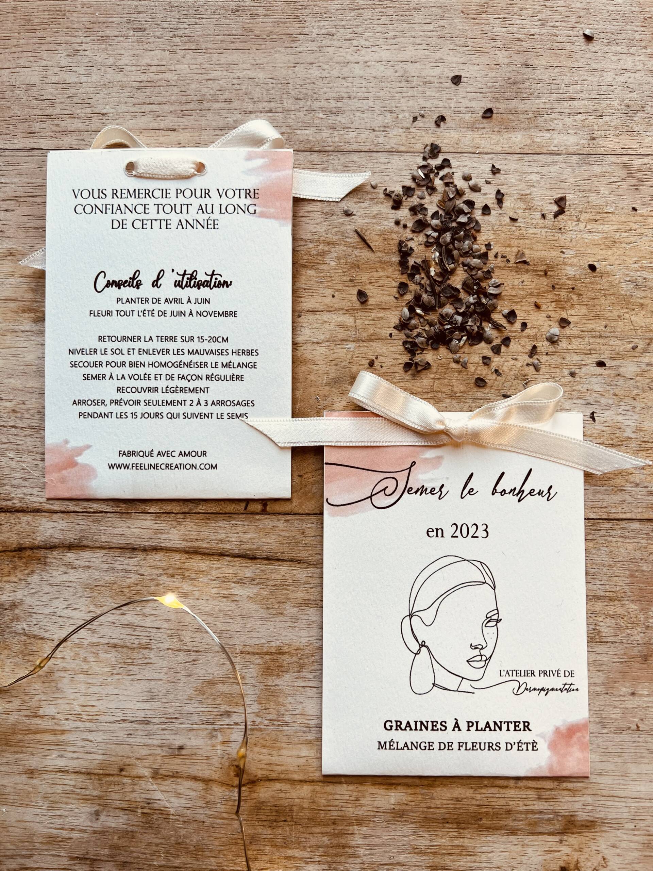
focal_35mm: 26
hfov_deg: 53.1
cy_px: 436
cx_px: 326
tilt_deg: -84.4
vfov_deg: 67.3
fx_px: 654
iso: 40
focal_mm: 5.7
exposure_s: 1/177
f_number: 1.5
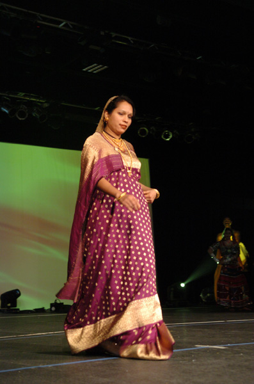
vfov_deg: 35.1
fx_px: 606
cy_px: 192
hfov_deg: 23.7
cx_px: 127
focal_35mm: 57
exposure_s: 1/100
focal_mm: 38
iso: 800
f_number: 2.8
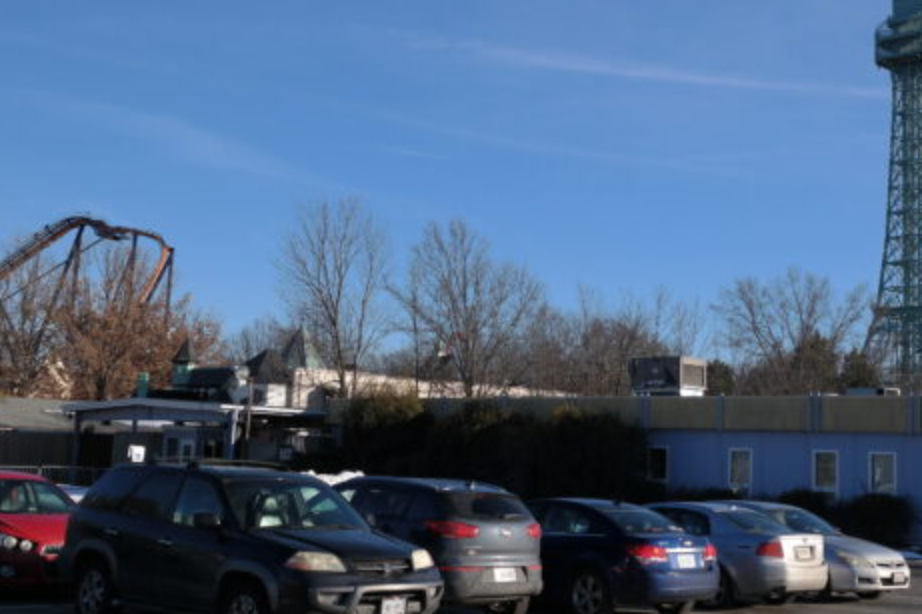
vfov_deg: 26.9
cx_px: 594
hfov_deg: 39.3
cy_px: 220
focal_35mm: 50
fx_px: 1280
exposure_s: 1/320
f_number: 7.1
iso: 100
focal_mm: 20
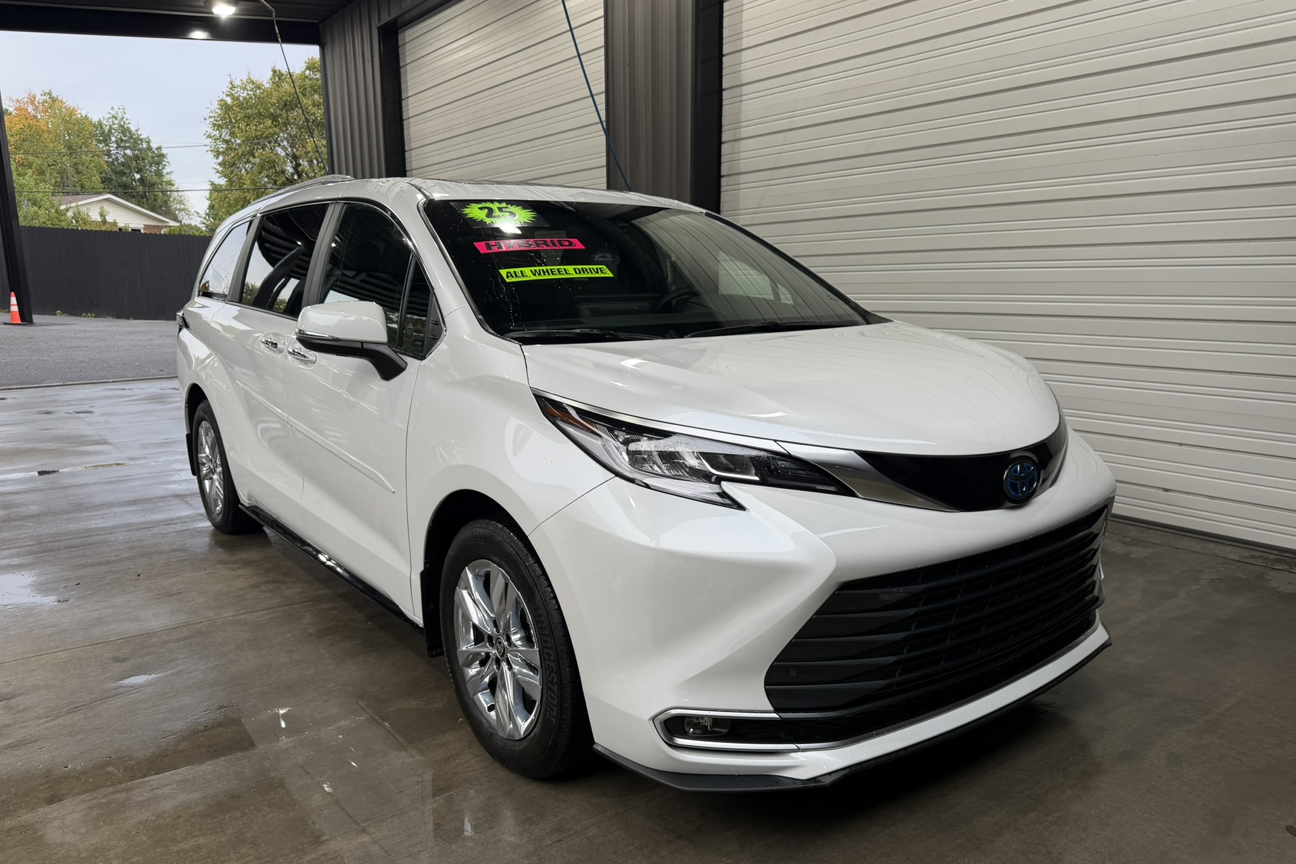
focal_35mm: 25
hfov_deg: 71.5
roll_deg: +1.8
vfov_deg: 51.2
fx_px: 900
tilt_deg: -10.7
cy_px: 475
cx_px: 648
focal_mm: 6.76
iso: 50
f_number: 1.78
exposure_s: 1/142
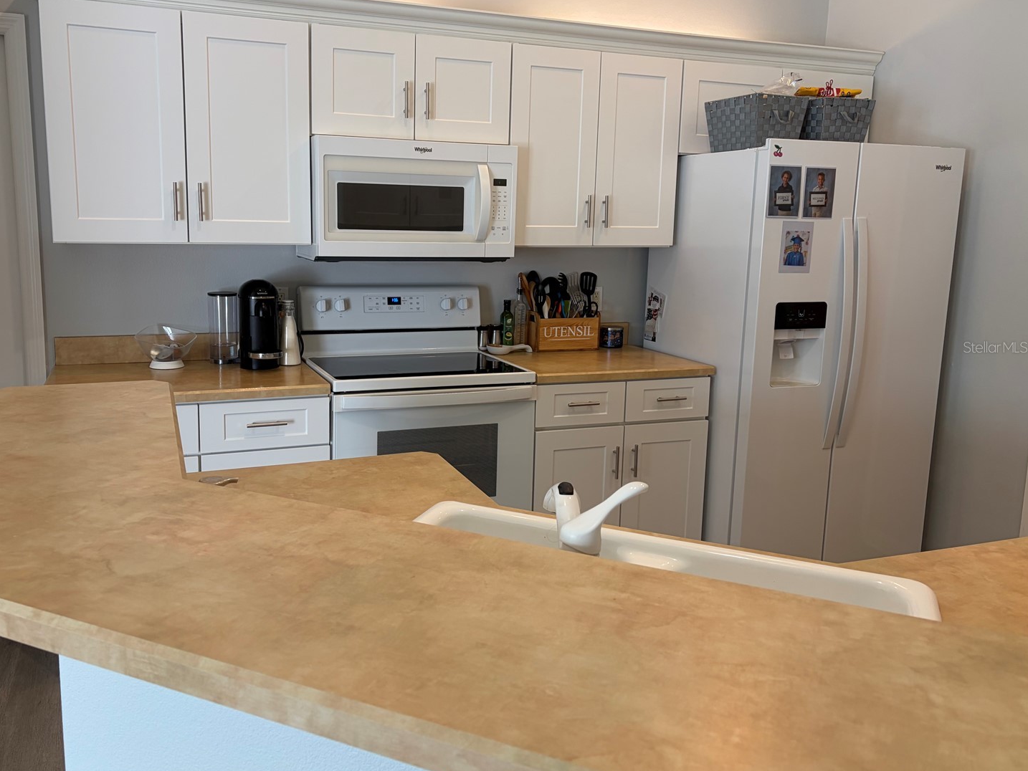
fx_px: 861
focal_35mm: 29
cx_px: 457
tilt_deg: -8.2
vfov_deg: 48.2
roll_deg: -0.7
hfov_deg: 61.5
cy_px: 347
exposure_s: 1/60
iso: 64
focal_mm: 5.96
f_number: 1.6
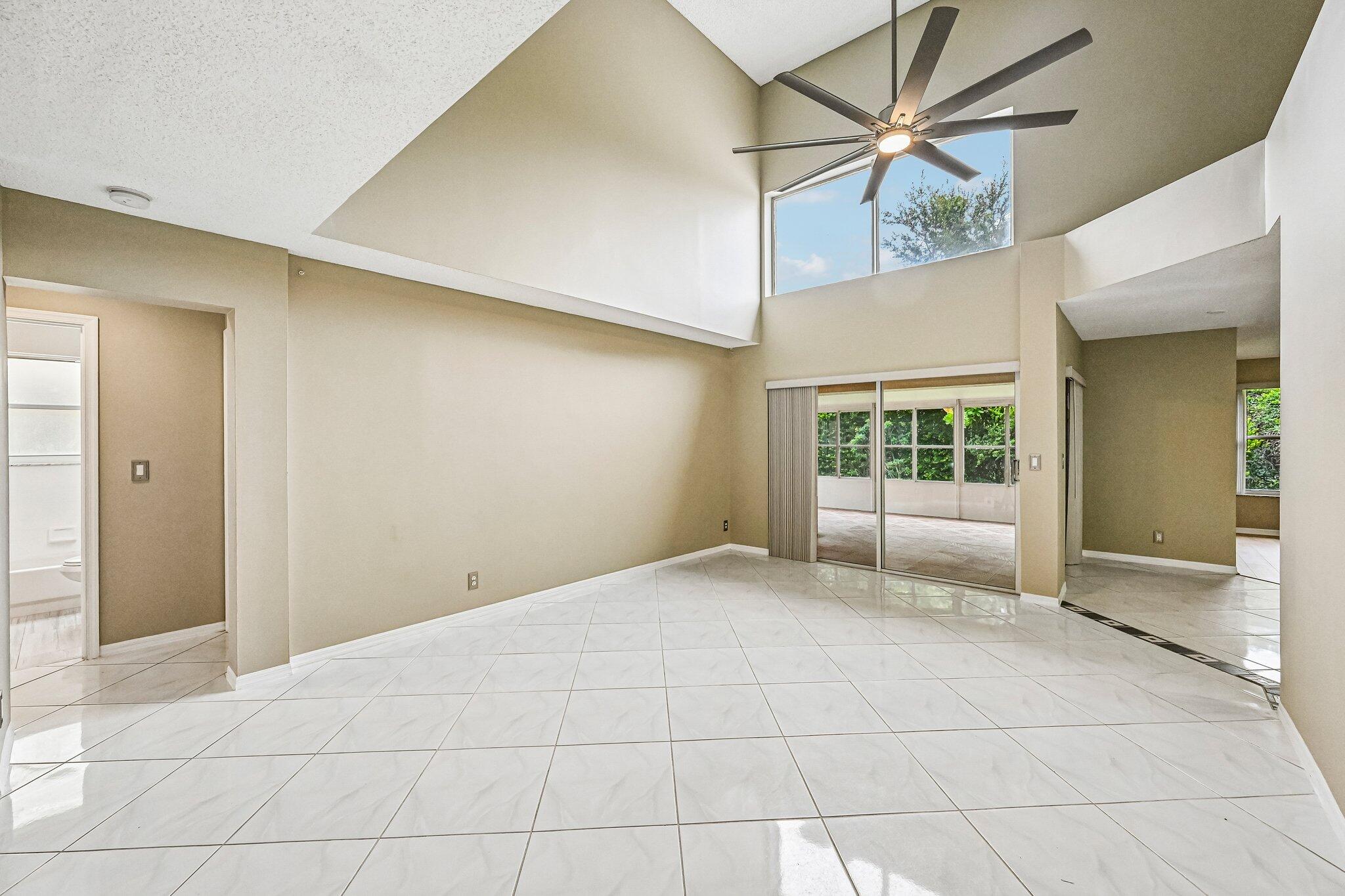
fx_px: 523
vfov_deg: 81.2
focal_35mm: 14
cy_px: 448
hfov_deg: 104.3
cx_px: 672
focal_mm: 14
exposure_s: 1/250
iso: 4000
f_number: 8
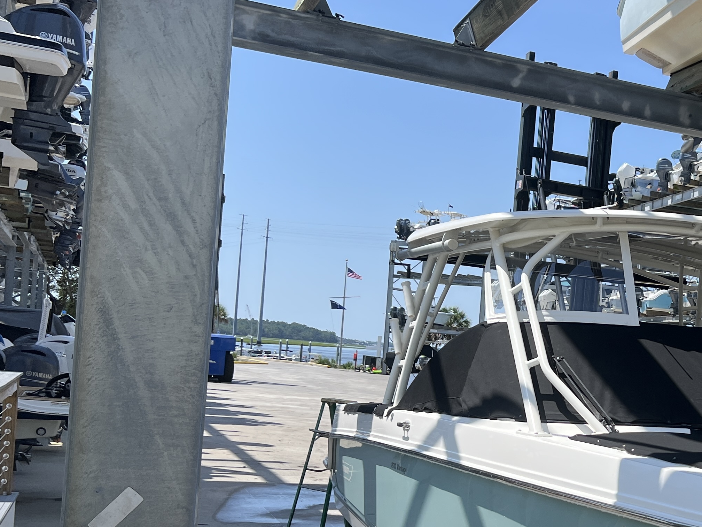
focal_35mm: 52
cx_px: 637
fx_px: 1055
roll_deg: -6.5
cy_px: 385
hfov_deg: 34.7
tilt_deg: -3.4
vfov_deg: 27.7
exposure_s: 1/3831
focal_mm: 5.7
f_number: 1.5
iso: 50
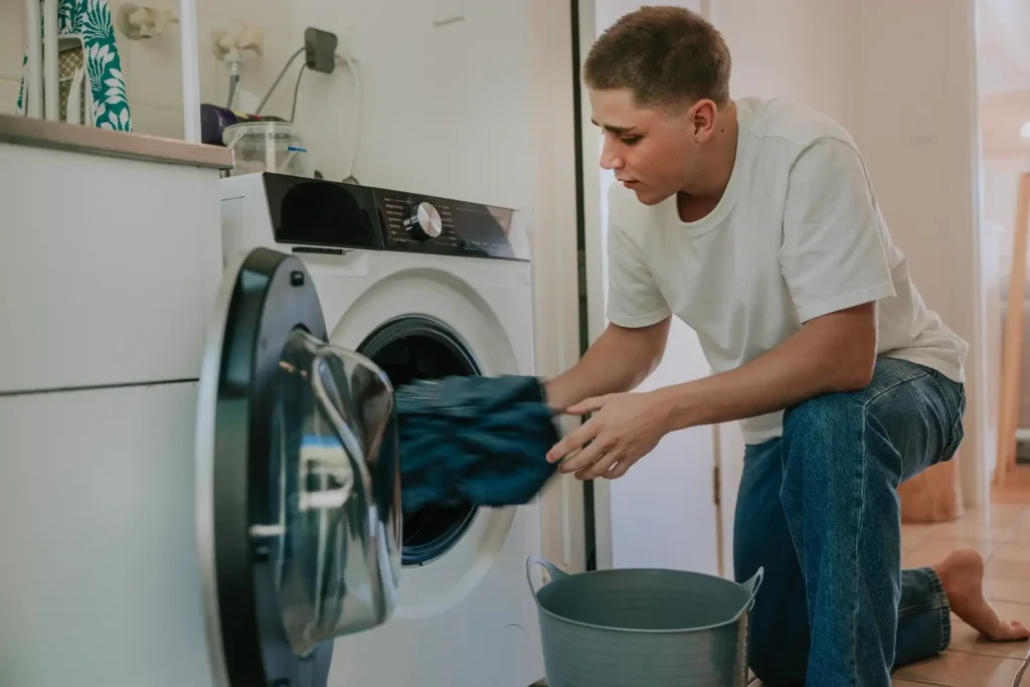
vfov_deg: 37.9
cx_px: 515
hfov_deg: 54.4
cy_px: 344
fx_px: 1001
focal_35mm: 35
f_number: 2
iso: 160
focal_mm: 35
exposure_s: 1/25
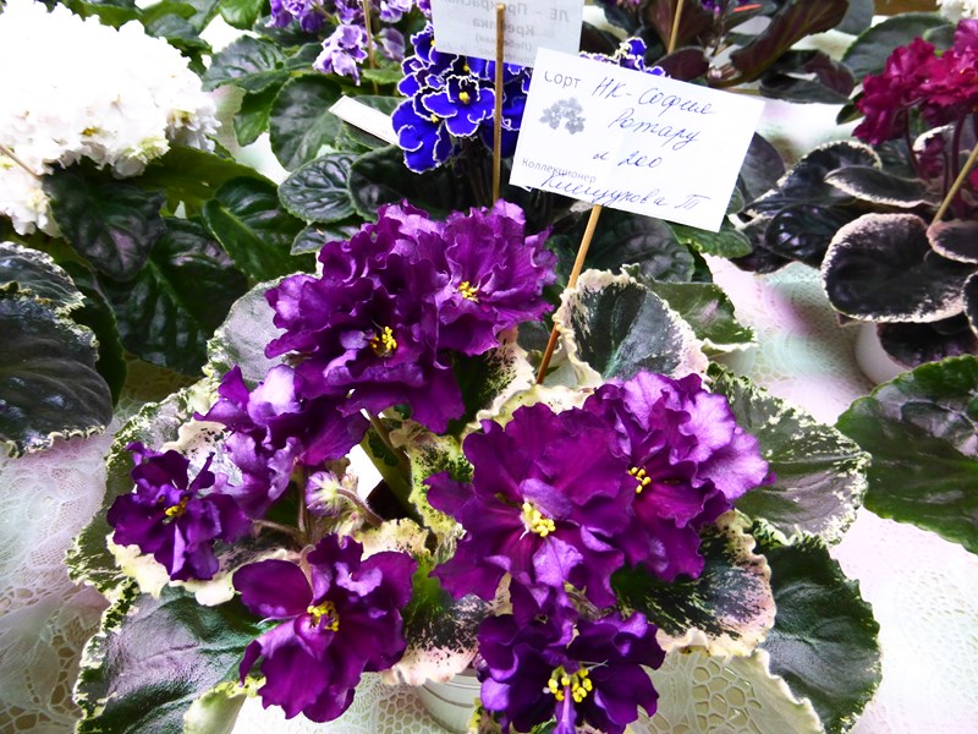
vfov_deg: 56.8
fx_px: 678
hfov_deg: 71.6
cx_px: 489
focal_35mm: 24
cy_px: 367
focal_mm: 4.3
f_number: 3.3
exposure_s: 1/25
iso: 400
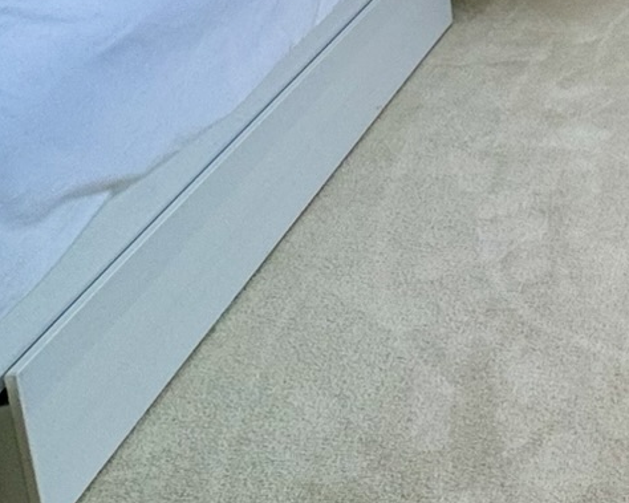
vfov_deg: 21.6
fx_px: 1098
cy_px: -251
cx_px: 1016
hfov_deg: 23.4
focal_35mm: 59
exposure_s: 1/100
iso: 64
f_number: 2.2
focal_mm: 2.22
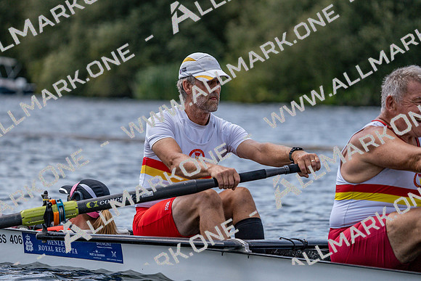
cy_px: 140
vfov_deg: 5.0
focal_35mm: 273
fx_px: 3193
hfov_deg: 7.5
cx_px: 210
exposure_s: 1/2000
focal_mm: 273
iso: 400
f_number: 5.6
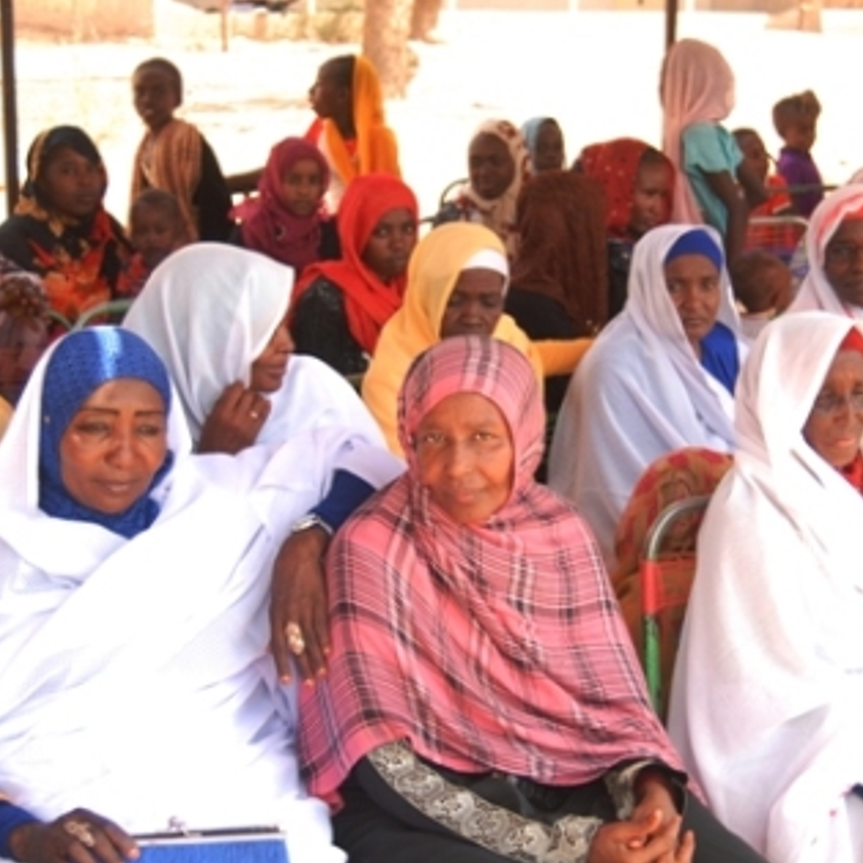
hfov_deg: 25.3
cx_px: 562
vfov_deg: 25.4
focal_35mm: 68
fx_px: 1918
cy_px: 462
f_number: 3.5
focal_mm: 28
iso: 200
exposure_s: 1/250
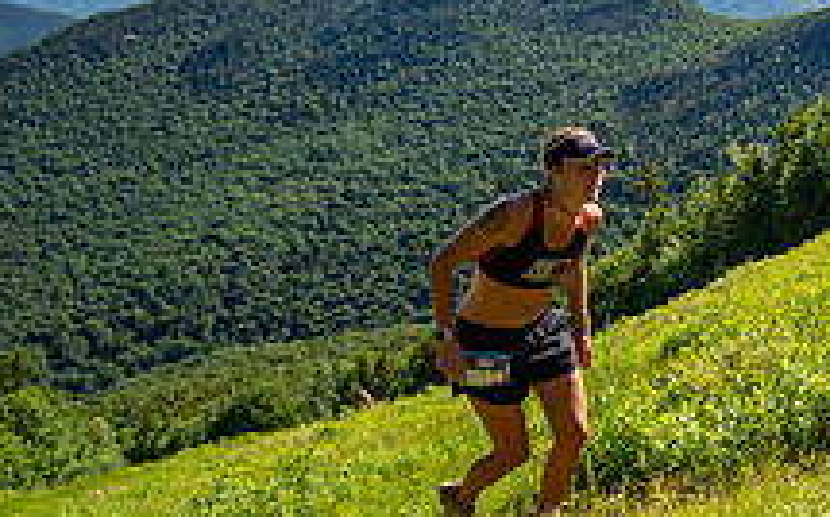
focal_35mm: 44
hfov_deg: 38.1
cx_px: 899
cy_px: 309
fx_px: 995
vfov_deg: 29.1
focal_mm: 16
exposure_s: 1/500
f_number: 5
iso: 100
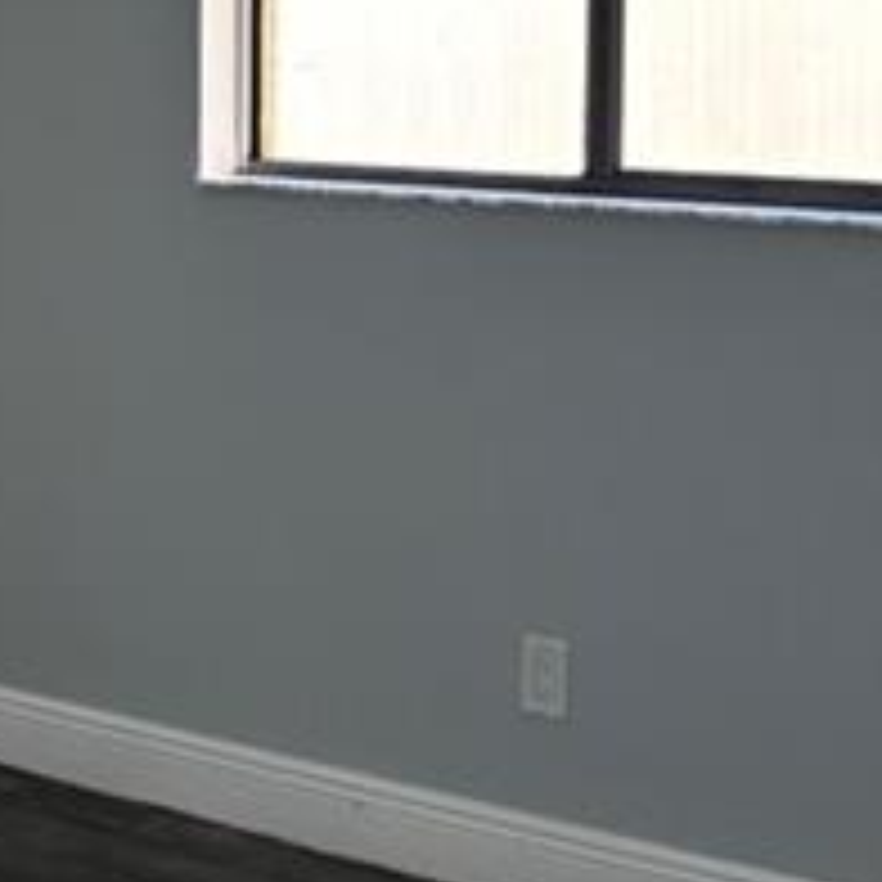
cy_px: 189
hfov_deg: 18.5
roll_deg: +0.0
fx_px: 2594
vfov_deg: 19.1
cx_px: -104
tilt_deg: -5.5
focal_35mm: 90
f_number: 1.6
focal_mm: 5.96
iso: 400
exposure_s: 1/60
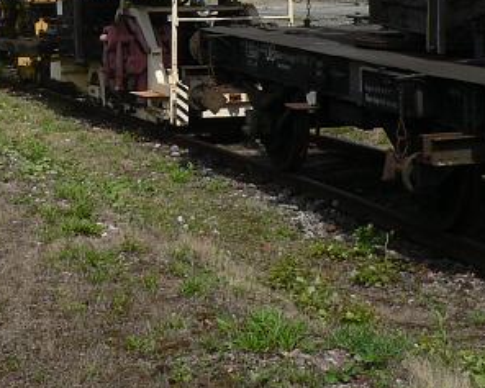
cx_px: 165
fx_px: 1364
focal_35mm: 95
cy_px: -97
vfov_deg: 15.5
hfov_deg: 20.1
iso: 80
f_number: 5.6
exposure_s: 1/800
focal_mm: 6
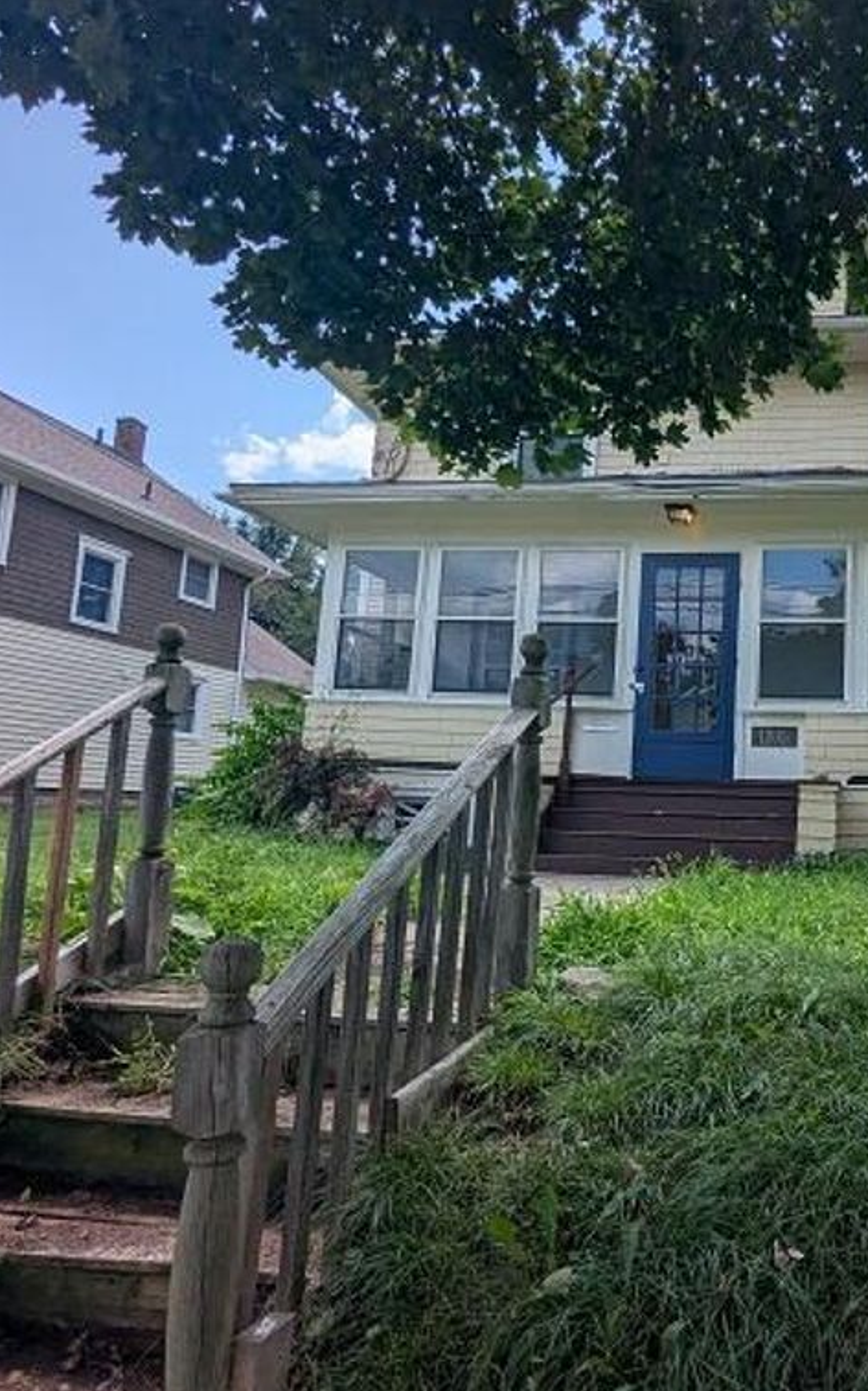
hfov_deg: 49.0
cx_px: 730
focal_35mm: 23
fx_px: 871
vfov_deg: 77.2
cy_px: 701
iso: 47
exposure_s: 1/1575
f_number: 2.2
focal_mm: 2.35
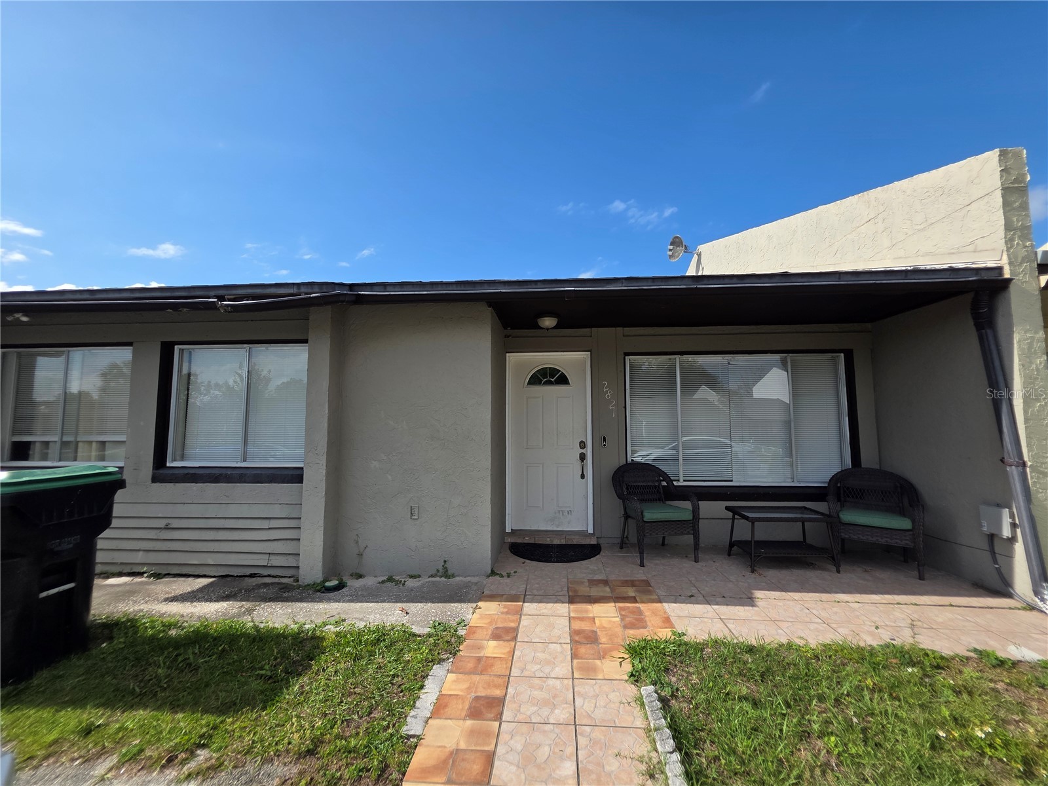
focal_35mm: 13
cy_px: 393
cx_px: 524
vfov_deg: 89.9
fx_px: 394
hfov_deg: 106.2
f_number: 1.9
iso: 40
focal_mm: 2.2
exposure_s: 1/2021
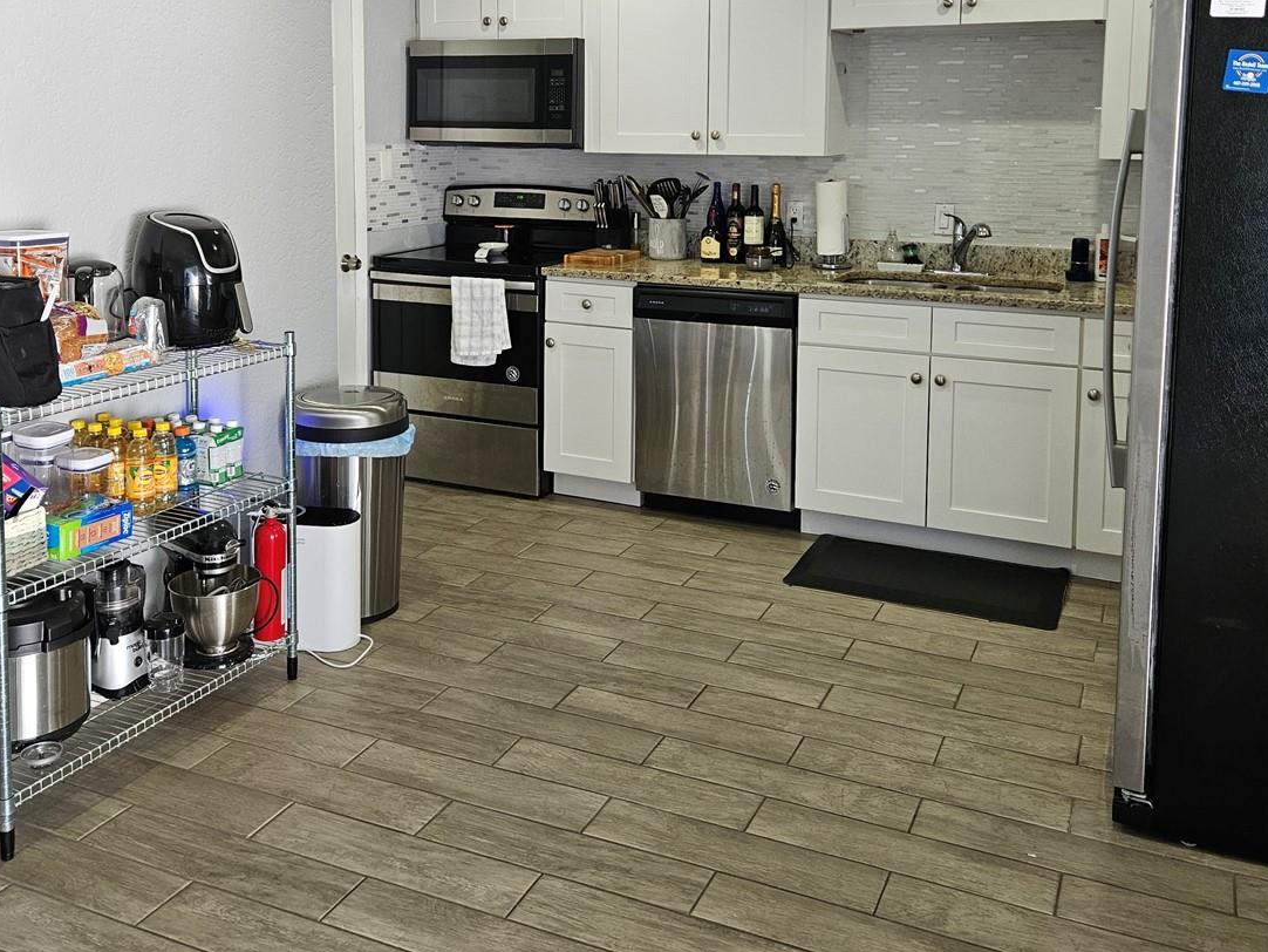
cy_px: 252
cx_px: 625
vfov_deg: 40.8
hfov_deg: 53.9
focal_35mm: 34
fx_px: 1246
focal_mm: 5.4
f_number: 1.8
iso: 160
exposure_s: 1/120
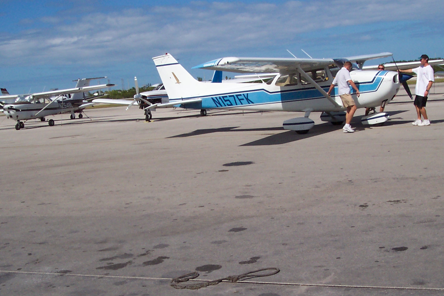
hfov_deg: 35.6
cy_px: 163
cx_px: 241
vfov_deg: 24.2
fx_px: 691
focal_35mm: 56
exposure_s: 1/1000
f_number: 4.8
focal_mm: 8
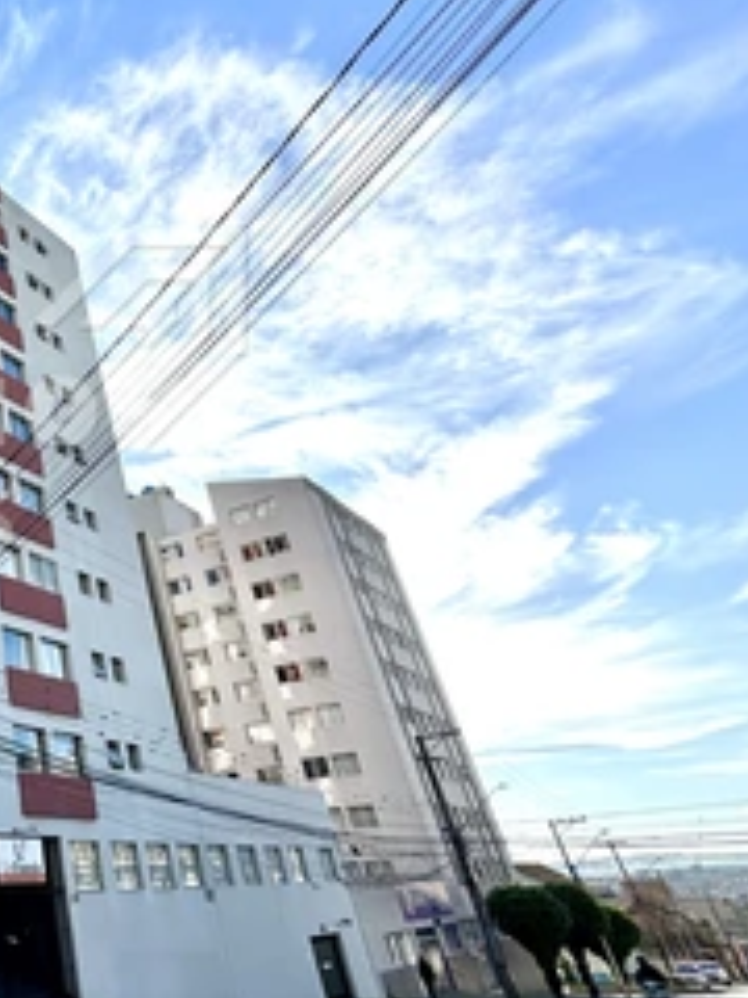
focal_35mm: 28
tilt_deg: +31.6
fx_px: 807
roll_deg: +1.4
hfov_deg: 38.3
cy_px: 391
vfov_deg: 62.8
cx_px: -129
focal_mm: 2.22
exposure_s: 1/1667
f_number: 2.2
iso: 40
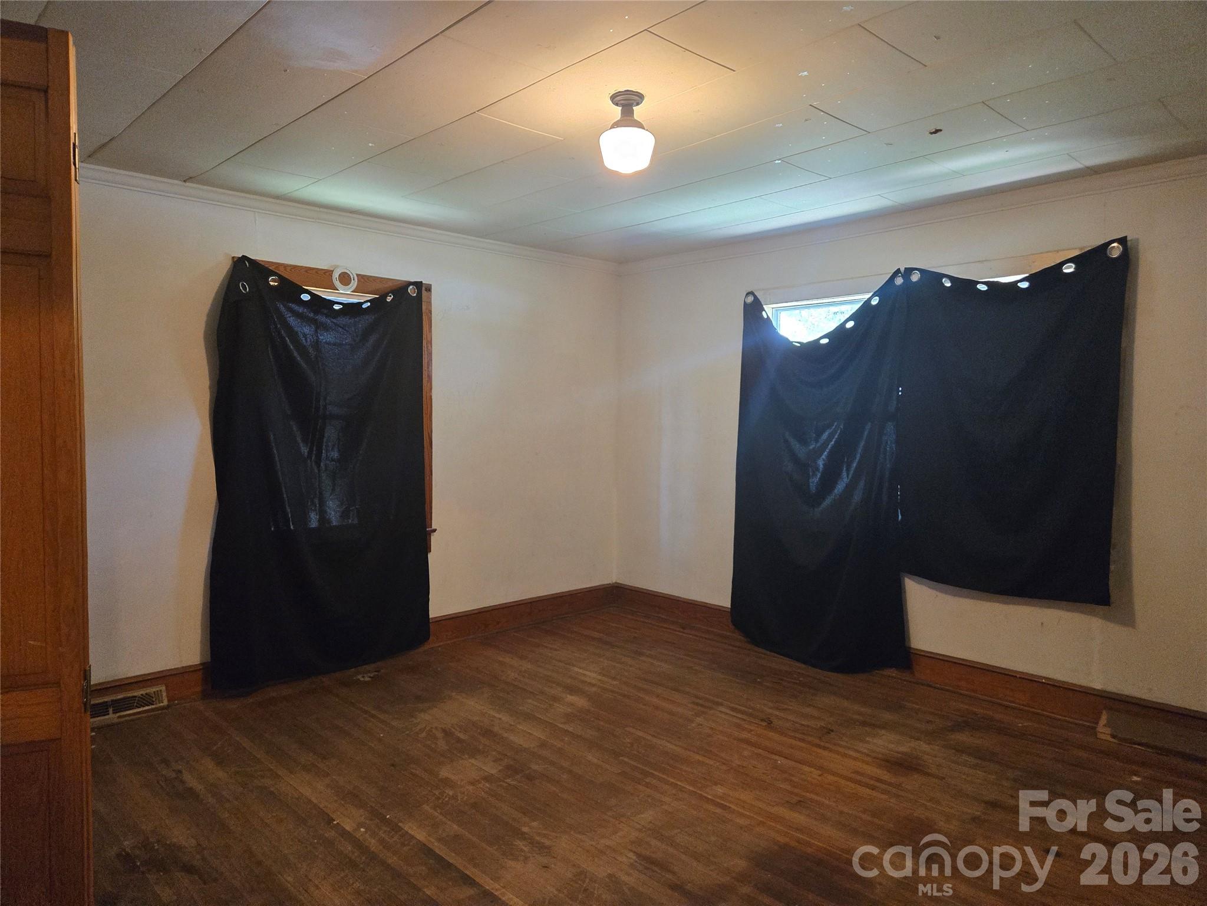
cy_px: 453
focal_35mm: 23
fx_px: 802
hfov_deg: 73.9
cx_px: 604
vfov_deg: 58.9
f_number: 1.8
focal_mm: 5.4
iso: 800
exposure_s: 1/120
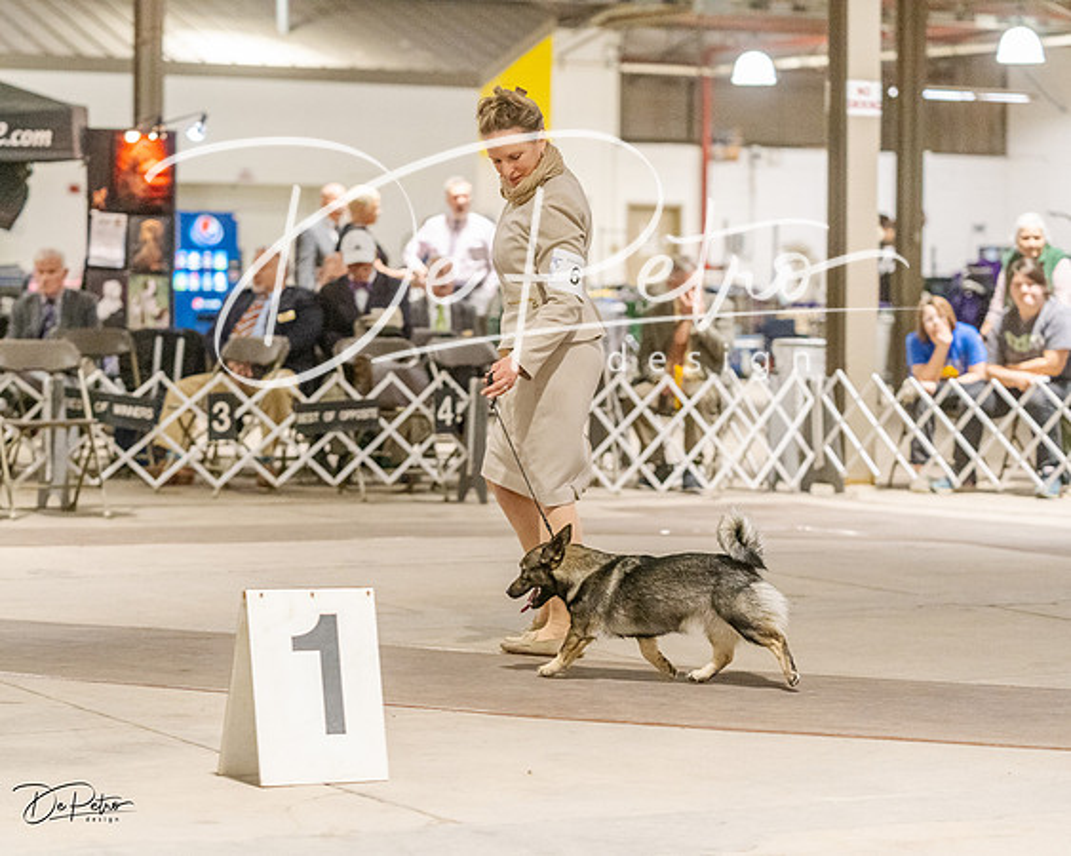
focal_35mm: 100
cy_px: 428
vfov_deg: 15.4
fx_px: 3176
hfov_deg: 19.1
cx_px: 464
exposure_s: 1/400
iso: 6400
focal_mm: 89
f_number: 3.2
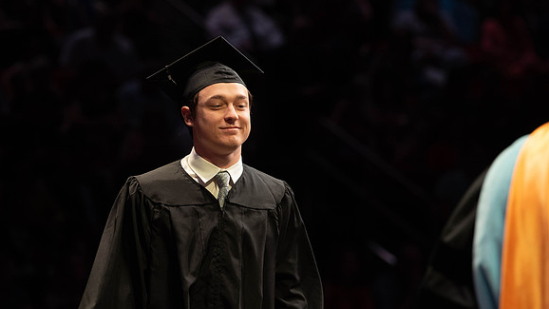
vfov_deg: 5.1
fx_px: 3479
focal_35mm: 239
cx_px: 261
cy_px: 154
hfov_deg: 9.0
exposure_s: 1/320
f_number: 4.5
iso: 1600
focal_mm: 200
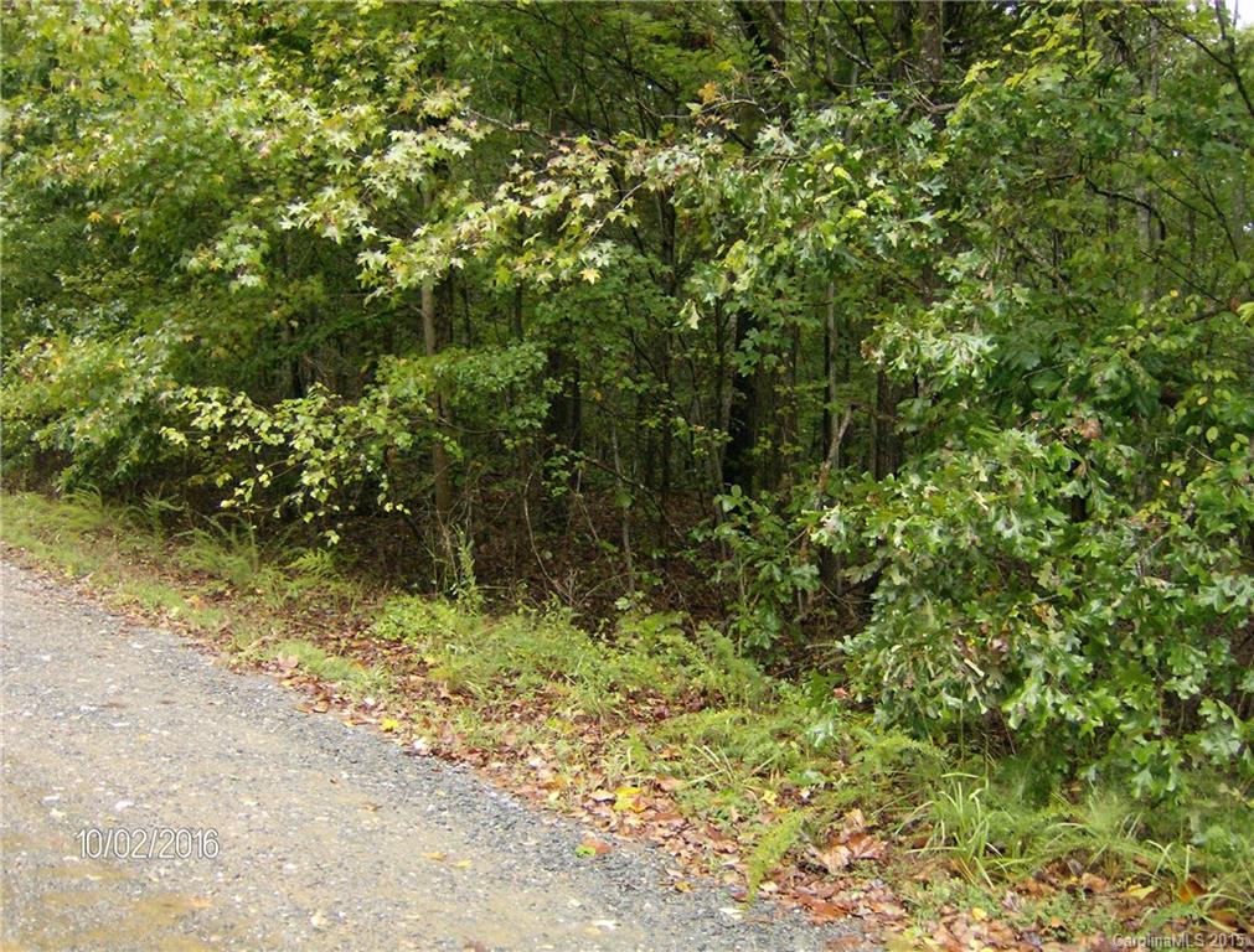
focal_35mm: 36
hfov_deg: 51.1
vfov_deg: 40.0
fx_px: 1310
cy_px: 476
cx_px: 627
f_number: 2.8
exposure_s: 1/60
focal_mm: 6
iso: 200
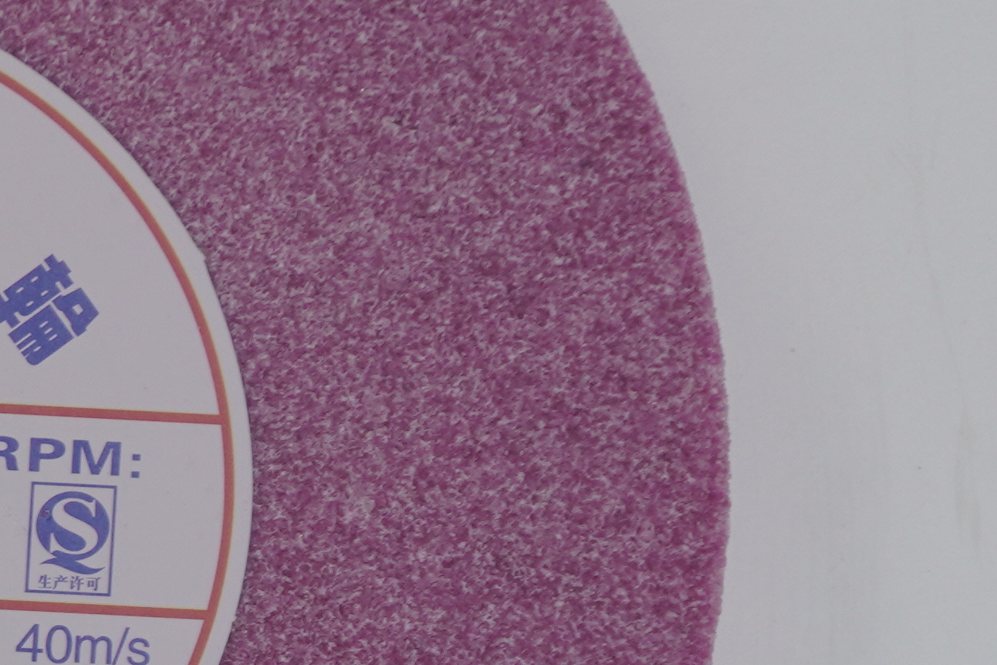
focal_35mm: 209
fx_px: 5787
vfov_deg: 6.6
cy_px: 532
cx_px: -307
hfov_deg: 9.7
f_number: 5
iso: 125
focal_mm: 30
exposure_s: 1/125
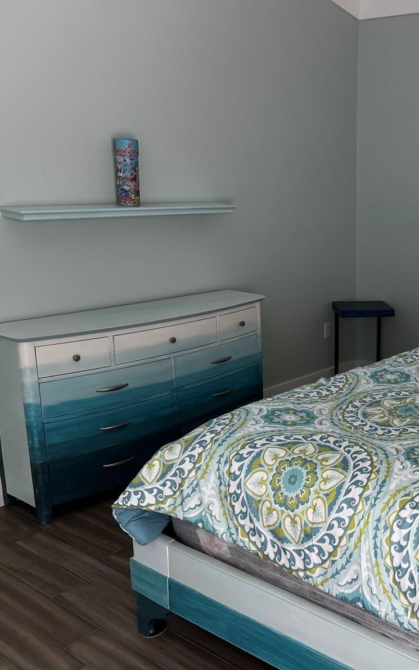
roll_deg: -1.5
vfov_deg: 52.7
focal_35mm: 37
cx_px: 410
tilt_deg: -14.0
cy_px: 333
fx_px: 676
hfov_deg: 32.0
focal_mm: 5.7
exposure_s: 1/120
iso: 40
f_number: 1.5
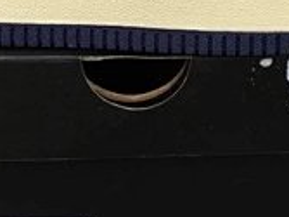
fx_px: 993
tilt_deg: -18.4
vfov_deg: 12.2
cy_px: -36
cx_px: 145
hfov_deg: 16.6
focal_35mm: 119
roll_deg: +1.0
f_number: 2.4
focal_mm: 3.3
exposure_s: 1/120
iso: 25
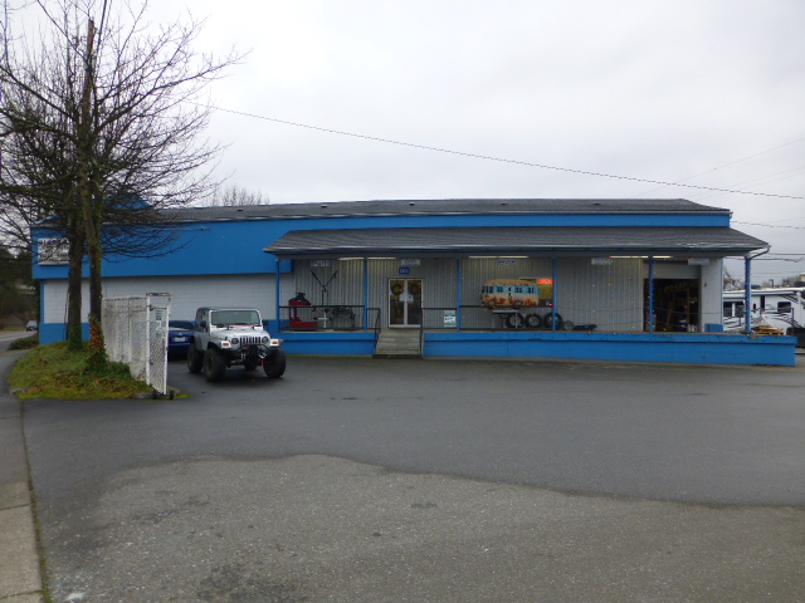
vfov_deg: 56.8
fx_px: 558
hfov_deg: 71.6
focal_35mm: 24
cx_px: 402
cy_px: 302
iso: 100
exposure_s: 1/125
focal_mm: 4.3
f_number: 3.3
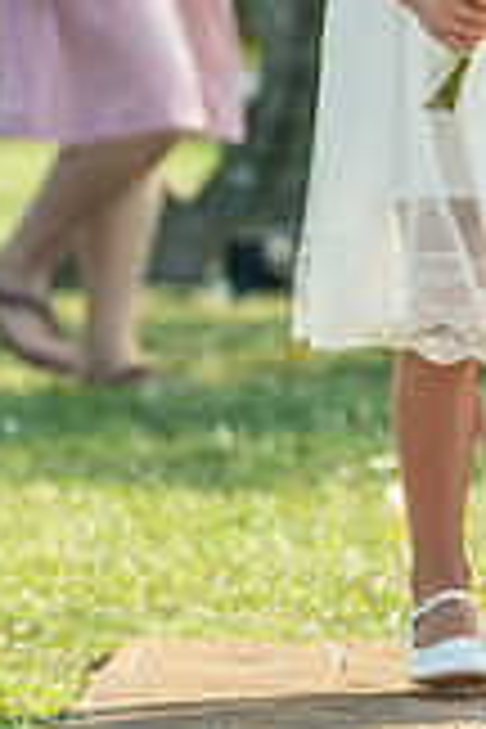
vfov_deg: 4.4
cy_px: -29
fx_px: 9557
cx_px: 788
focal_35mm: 472
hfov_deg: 2.9
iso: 100
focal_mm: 132
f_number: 4
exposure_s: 1/500
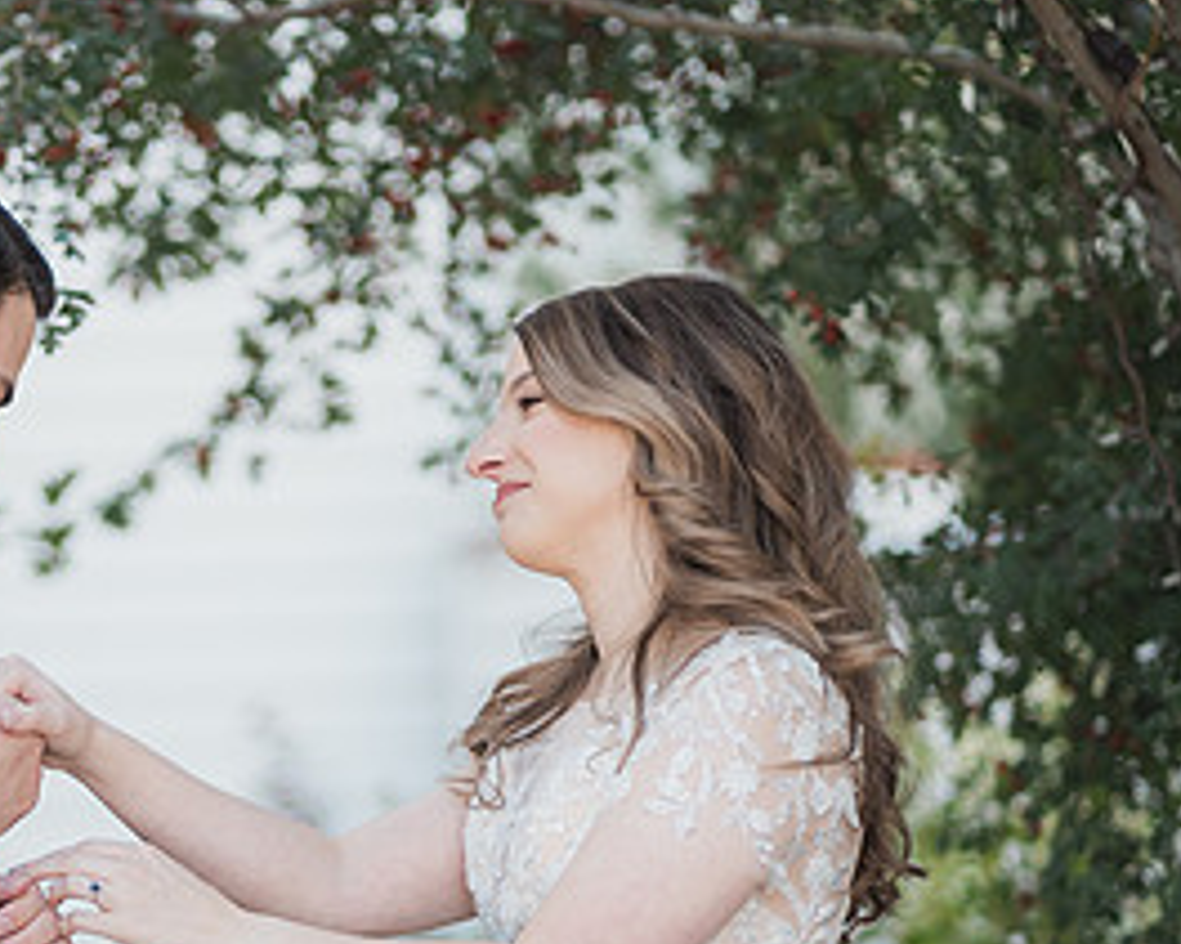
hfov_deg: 10.4
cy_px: 655
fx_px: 6464
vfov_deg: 8.3
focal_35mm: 185
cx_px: 192
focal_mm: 85
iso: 1000
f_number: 1.8
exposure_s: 1/1000
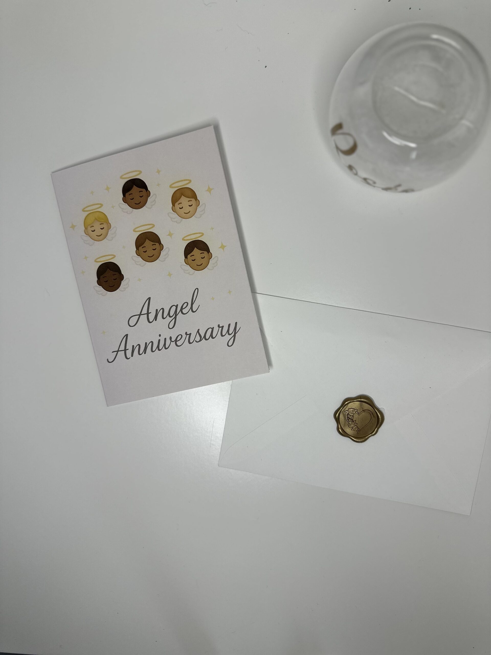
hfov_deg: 56.8
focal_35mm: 24
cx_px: 246
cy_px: 328
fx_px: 454
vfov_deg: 71.6
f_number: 1.78
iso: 64
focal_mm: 6.86
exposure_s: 1/218
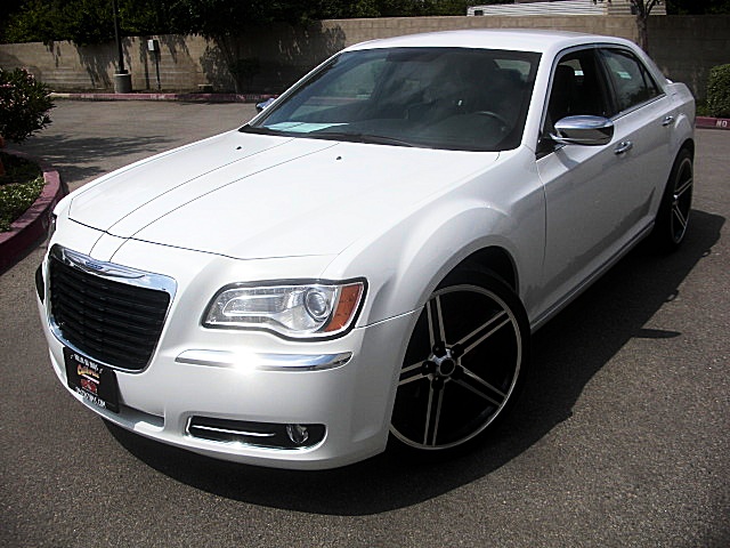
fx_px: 759
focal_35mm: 36
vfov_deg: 39.7
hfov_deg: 51.4
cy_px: 274
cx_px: 365
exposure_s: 1/200
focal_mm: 6.3
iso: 50
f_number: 7.9
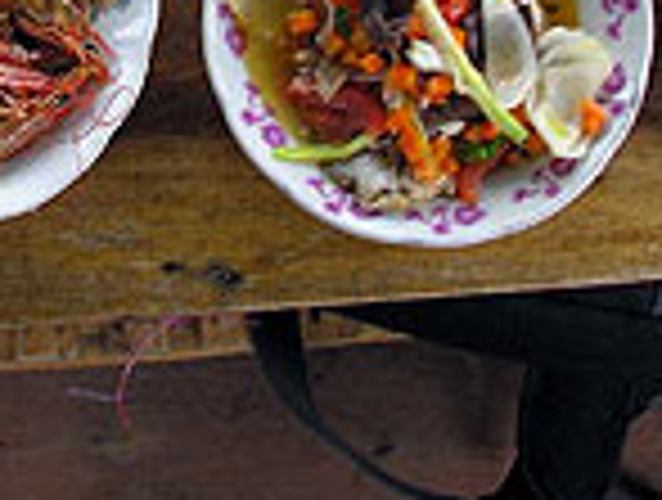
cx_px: 176
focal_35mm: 107
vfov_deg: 13.4
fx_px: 2051
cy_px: -162
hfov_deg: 18.2
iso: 50
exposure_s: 1/29.4
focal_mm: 8.9
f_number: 2.8
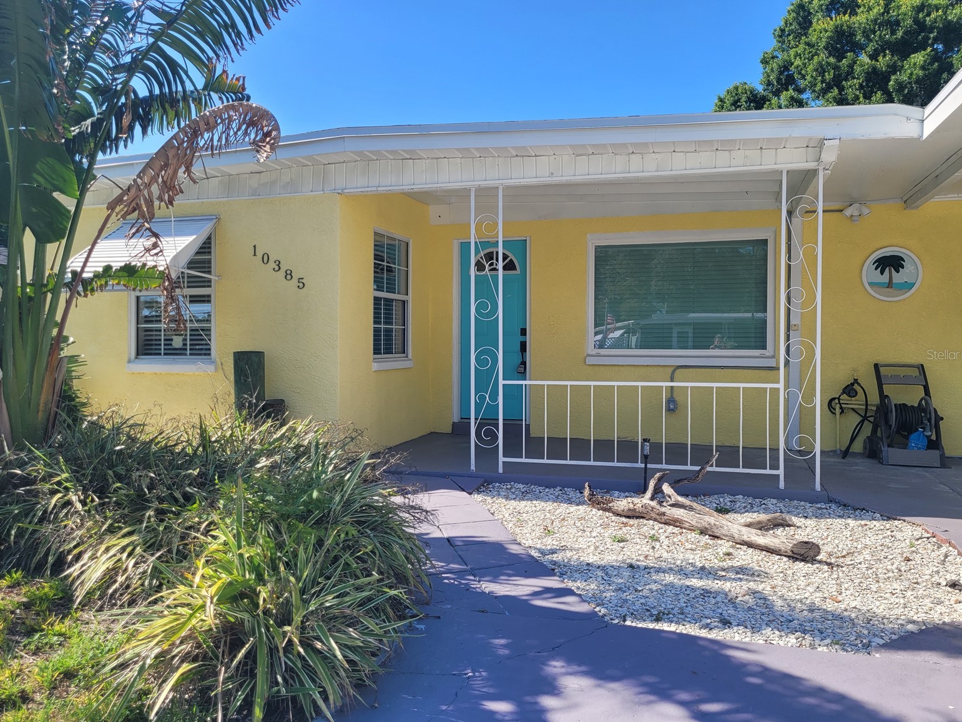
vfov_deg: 51.4
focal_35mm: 27
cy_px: 354
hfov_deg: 65.3
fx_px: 750
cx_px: 486
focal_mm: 5.4
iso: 40
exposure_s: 1/1433
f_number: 1.8
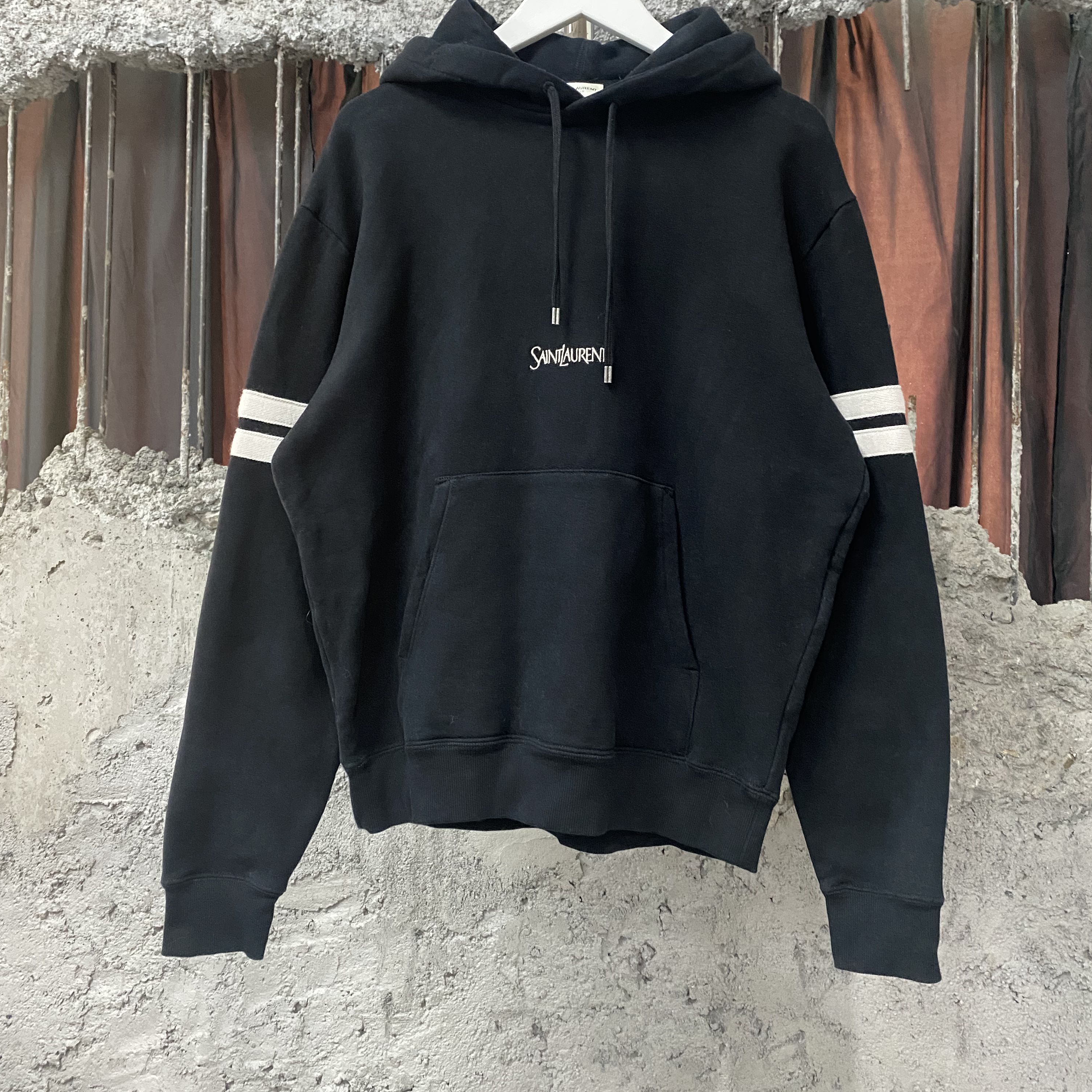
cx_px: 545
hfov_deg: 52.5
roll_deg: -0.3
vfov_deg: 52.4
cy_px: 476
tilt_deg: +1.7
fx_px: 1106
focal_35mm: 31
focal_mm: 4.25
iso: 800
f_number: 1.8
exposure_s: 1/30
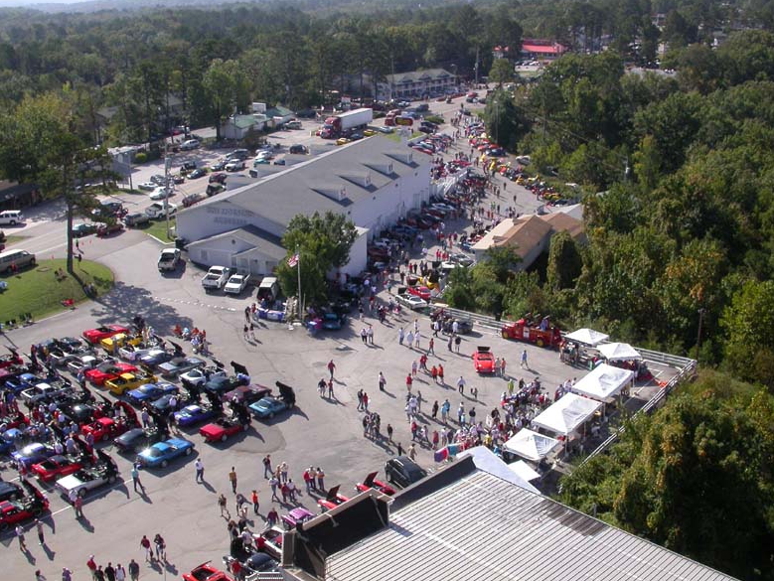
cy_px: 293
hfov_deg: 47.8
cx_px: 396
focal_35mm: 39
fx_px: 872
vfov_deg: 36.8
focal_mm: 7.85
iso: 100
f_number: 6.7
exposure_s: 1/298
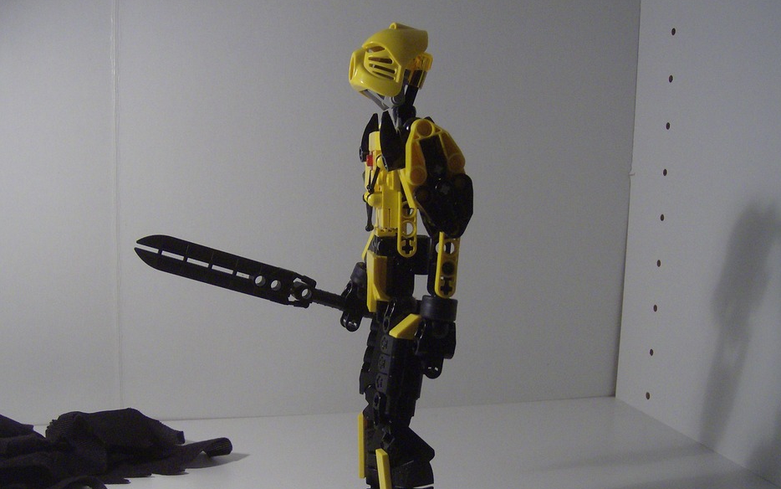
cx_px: 363
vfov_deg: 30.4
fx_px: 894
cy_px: 300
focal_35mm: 42
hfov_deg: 47.2
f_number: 2.8
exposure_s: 1/64
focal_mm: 6
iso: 189
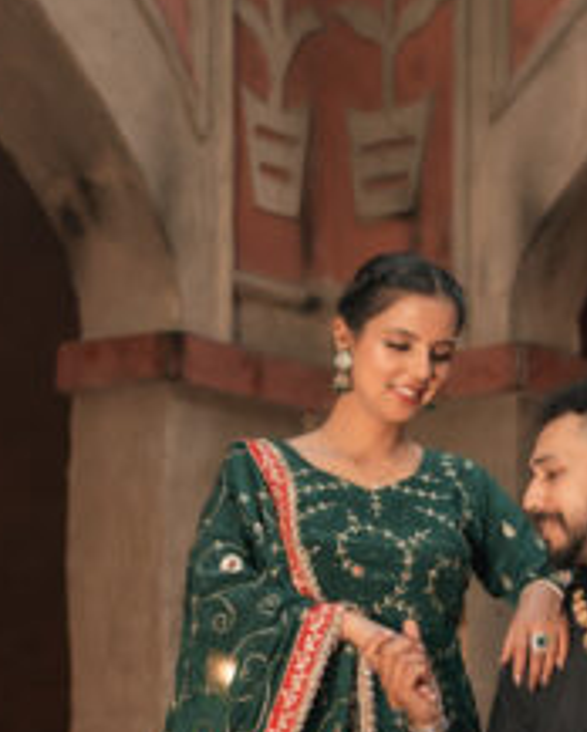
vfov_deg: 12.4
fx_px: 3361
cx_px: 462
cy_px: 477
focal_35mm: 155
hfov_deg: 10.0
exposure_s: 1/200
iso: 160
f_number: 1.4
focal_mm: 35
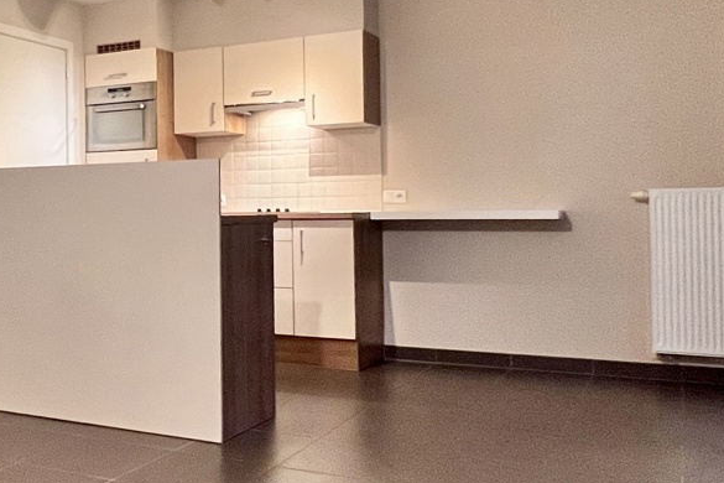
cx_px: 182
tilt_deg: +4.1
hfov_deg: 49.8
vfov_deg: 35.4
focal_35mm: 37
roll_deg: +2.6
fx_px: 744
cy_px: 142
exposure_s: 1/50
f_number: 1.8
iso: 500
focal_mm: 1.57
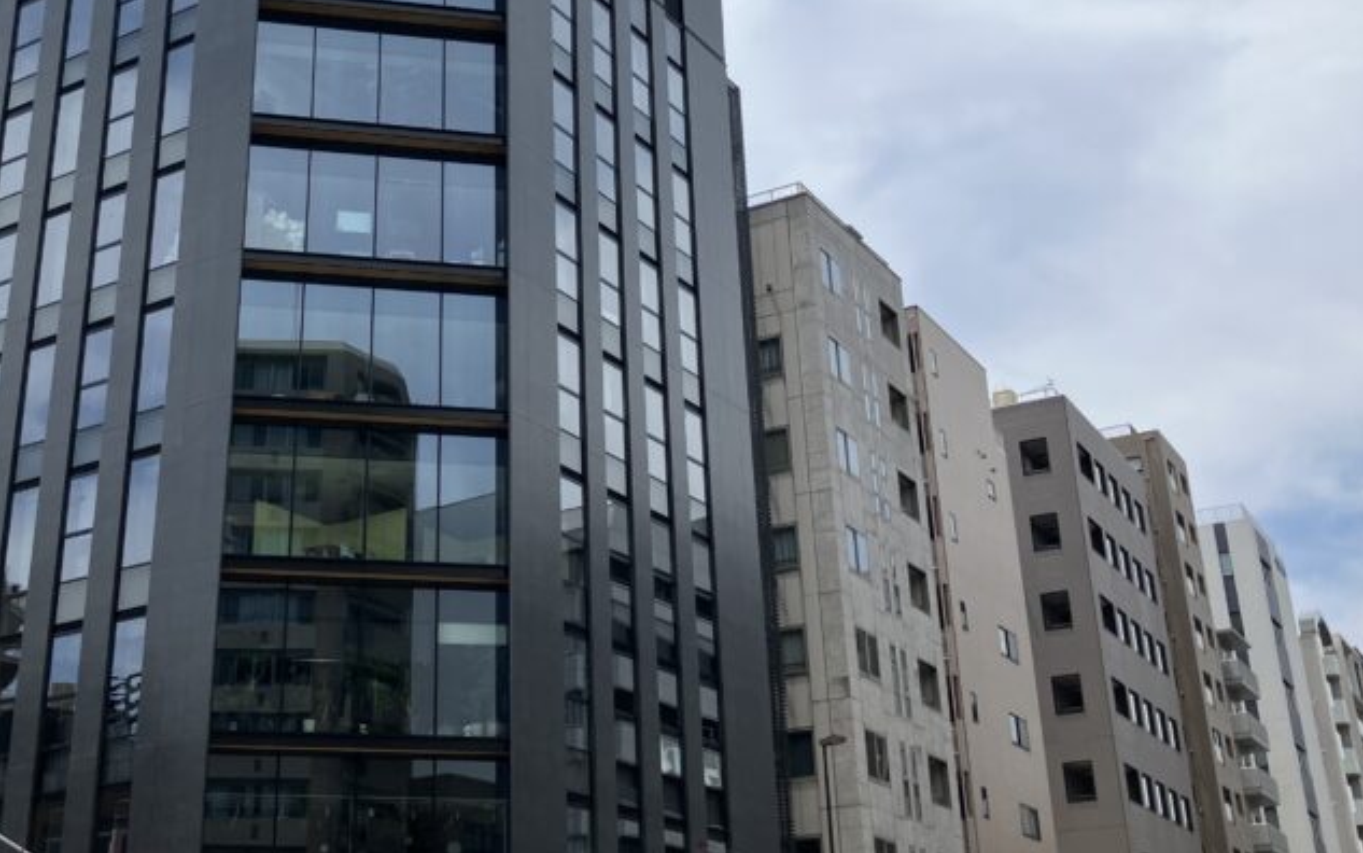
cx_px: 512
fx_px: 1783
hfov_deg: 41.5
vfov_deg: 26.6
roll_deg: +2.2
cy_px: 235
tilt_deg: +24.7
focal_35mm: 48
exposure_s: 1/4049
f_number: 1.8
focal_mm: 3.99
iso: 32
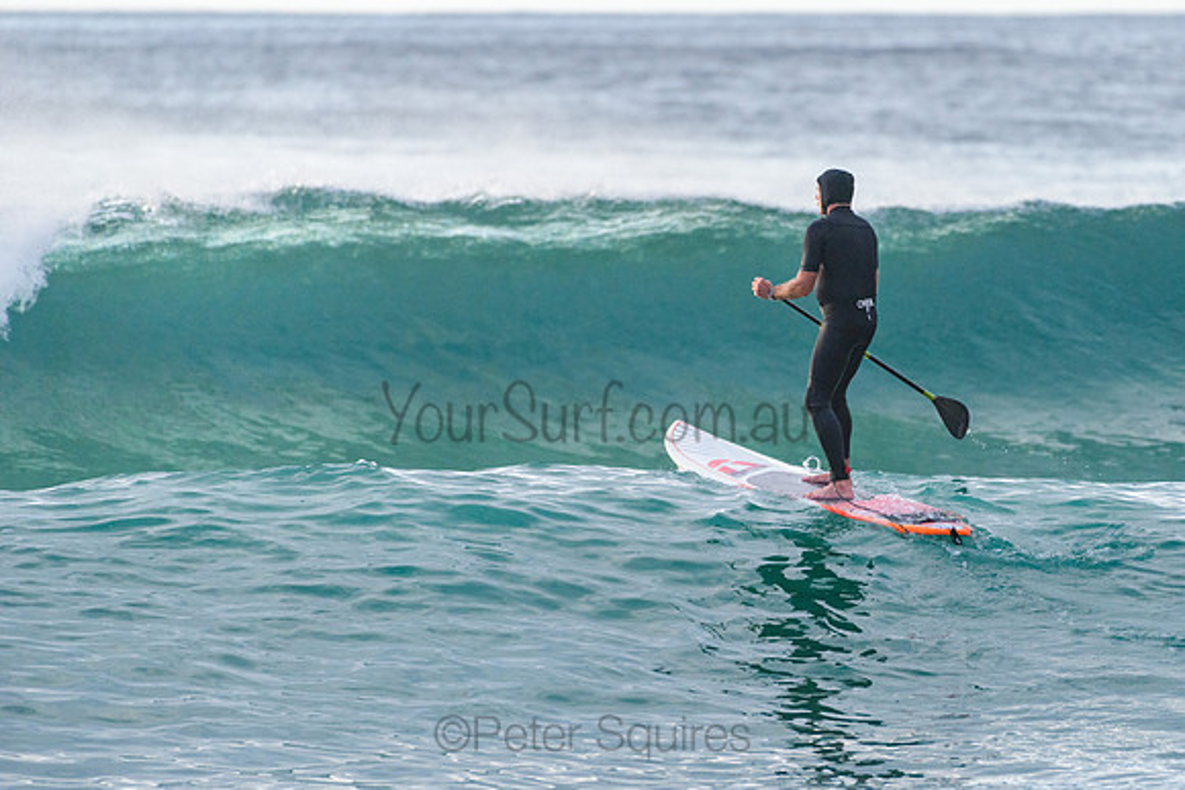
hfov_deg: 3.4
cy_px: 412
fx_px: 20193
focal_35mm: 613
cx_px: 726
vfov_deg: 2.2
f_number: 5.6
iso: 1400
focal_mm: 500
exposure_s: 1/2000
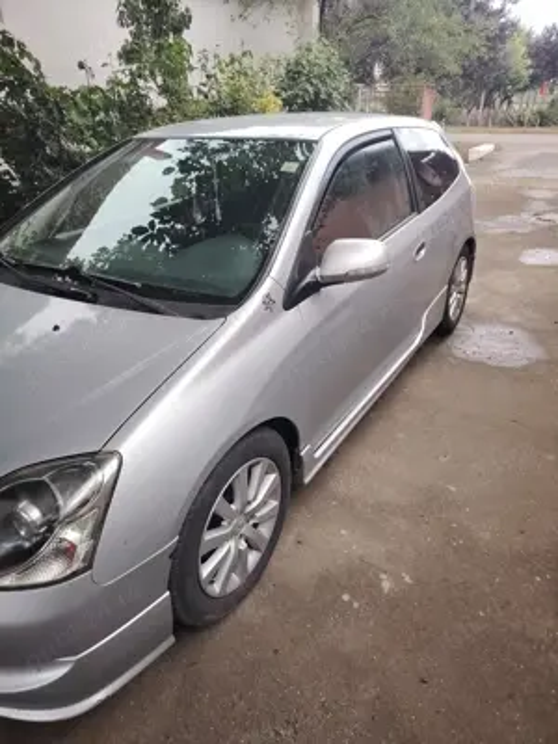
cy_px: 372
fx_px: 516
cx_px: 279
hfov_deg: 56.8
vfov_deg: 71.6
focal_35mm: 24
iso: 101
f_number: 1.75
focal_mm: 5.25
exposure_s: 1/100
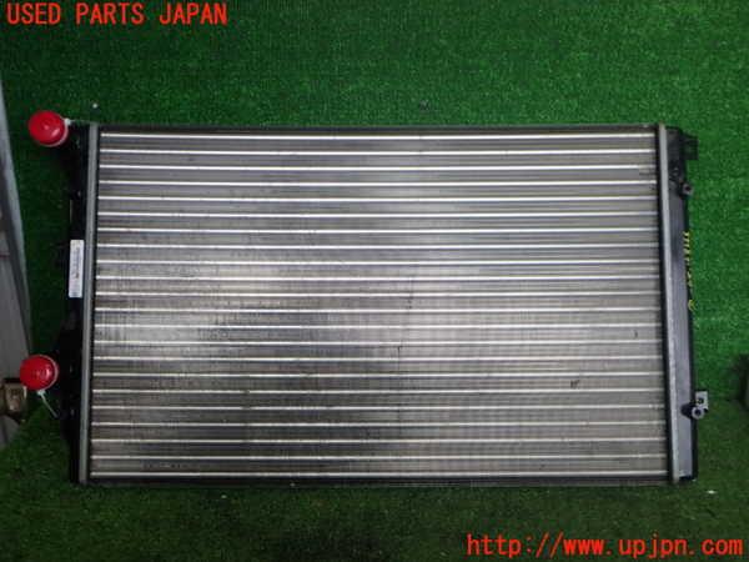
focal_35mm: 30
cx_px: 374
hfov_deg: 60.0
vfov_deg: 46.8
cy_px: 281
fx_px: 649
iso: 160
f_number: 2.3
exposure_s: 1/125
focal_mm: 5.4
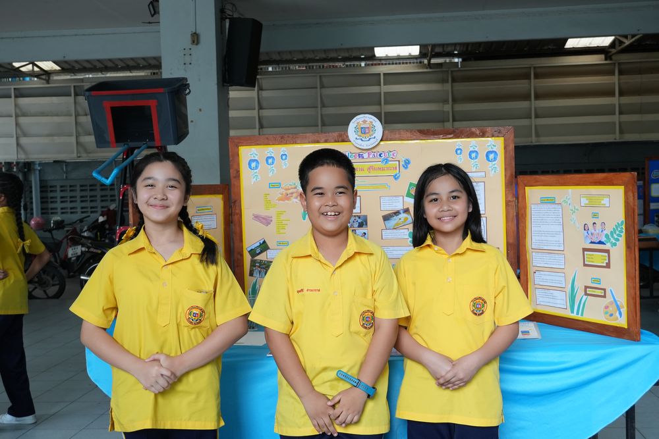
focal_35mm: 46
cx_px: 330
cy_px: 220
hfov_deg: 42.3
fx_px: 851
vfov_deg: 29.0
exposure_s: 1/125
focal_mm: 31
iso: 640
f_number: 5.6
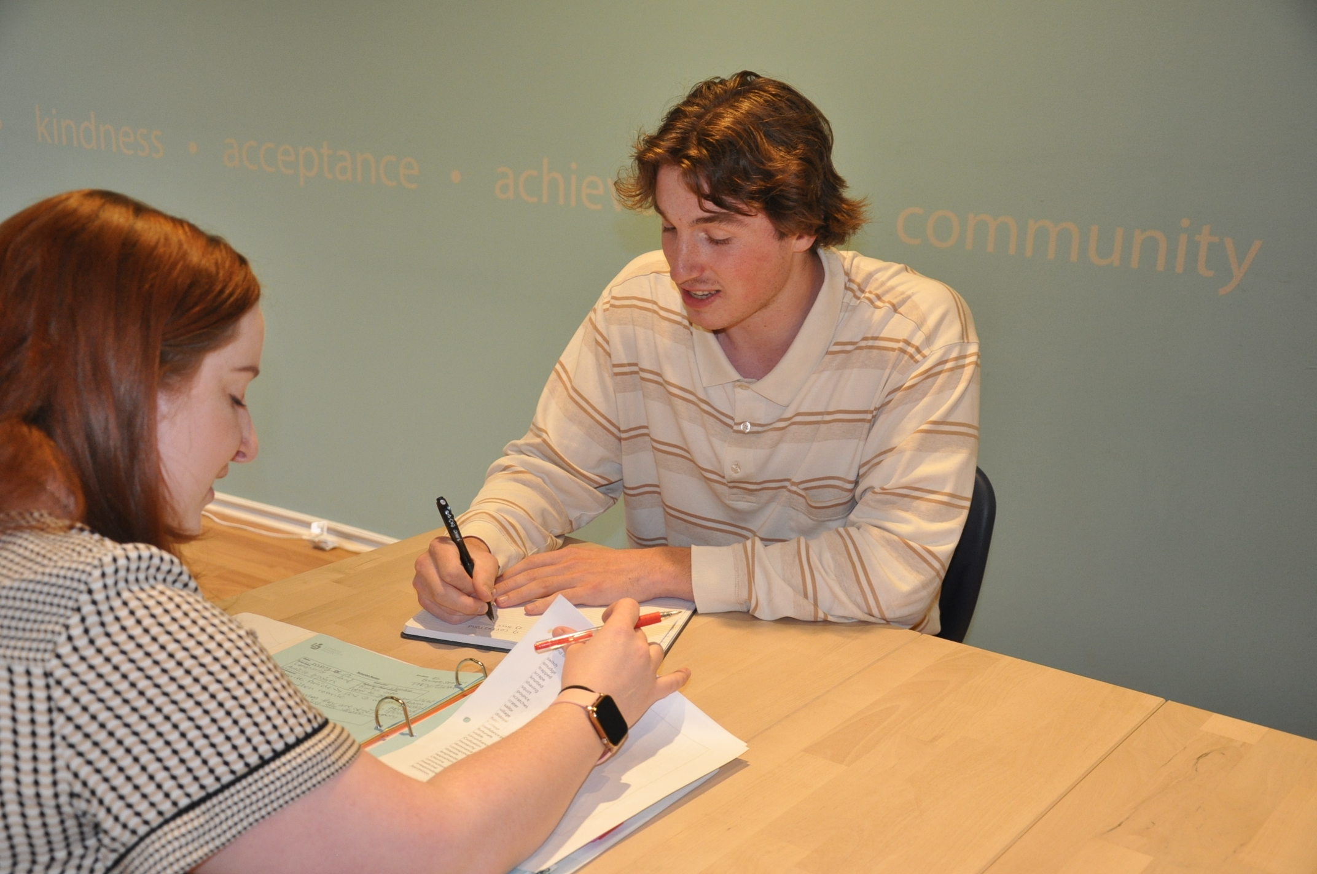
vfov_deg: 29.8
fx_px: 1644
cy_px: 437
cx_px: 658
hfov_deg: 43.7
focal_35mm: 45
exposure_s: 1/60
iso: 800
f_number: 4.2
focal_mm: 30
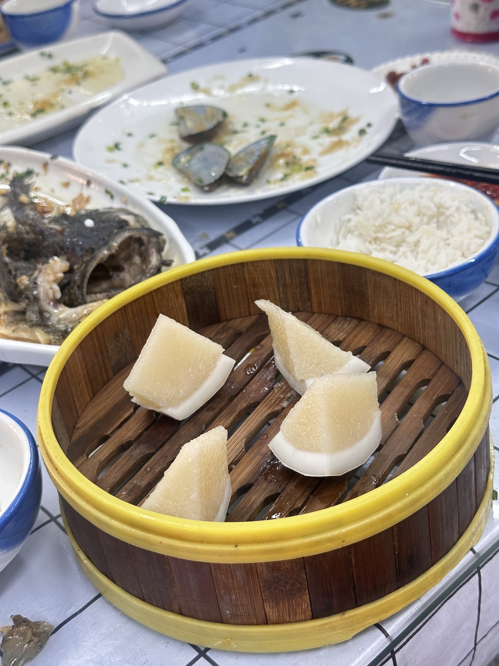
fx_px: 923
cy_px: 333
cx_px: 250
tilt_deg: -36.0
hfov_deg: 30.3
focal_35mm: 48
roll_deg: +9.0
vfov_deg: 39.7
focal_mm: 6.86
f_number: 1.78
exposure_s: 1/50
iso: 160
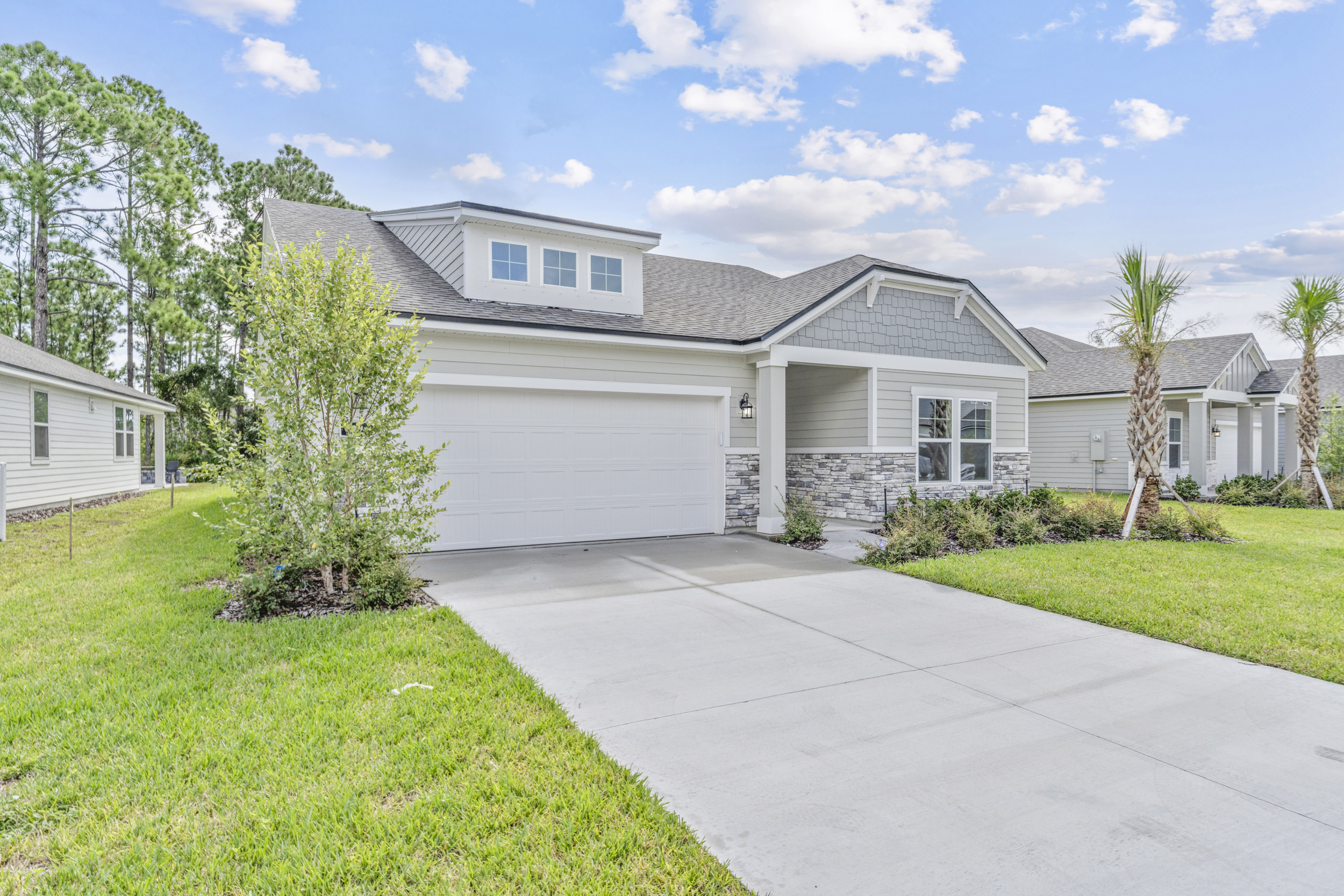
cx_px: 672
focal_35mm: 20
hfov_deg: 84.5
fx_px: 739
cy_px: 448
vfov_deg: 62.4
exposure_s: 1/200
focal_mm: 19.8
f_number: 8
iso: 320
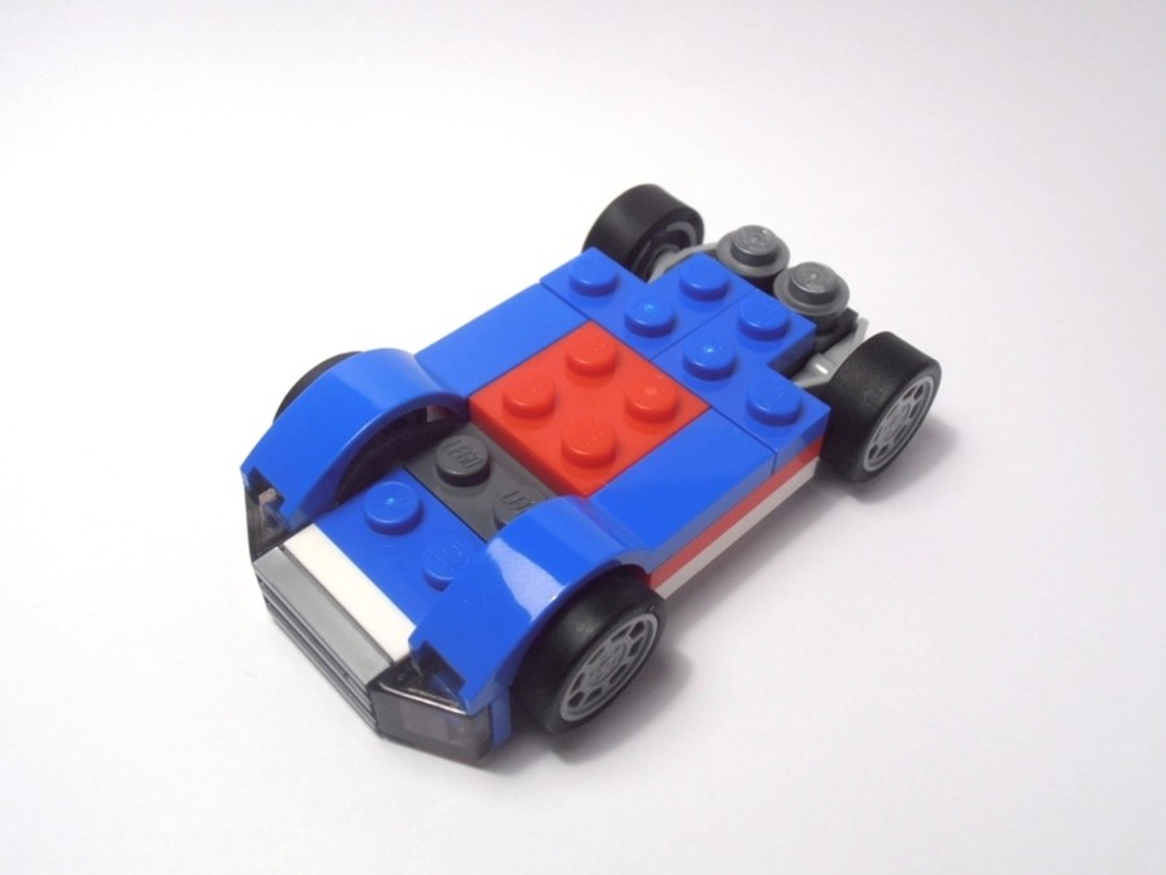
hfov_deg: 50.1
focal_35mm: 37
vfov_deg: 38.7
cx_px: 583
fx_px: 1246
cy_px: 438
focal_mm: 6.61
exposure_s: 1/80
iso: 80
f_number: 3.9
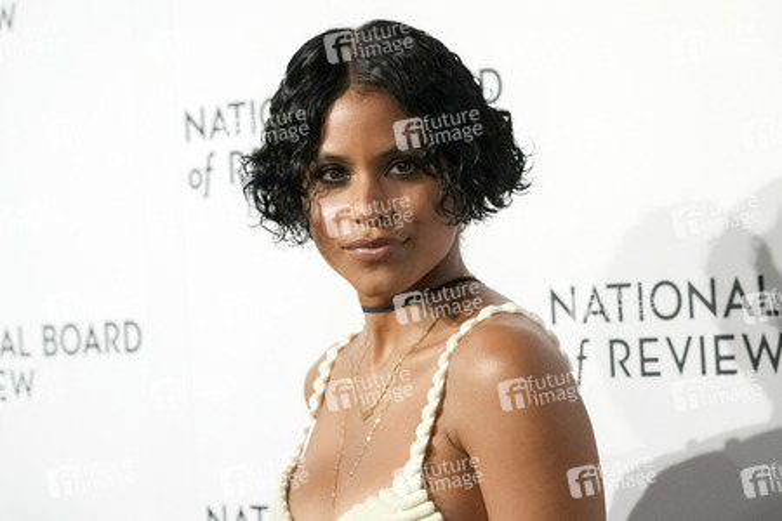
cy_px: 260
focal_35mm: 100
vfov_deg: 13.7
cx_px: 391
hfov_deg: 20.4
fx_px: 2172
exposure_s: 1/400
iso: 16000
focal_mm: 100
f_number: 7.1
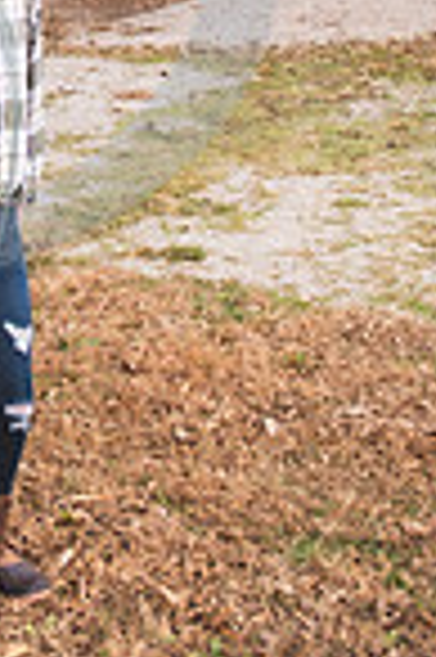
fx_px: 1347
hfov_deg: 16.8
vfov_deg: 23.8
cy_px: -220
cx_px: -198
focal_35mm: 74
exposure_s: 1/160
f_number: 4
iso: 200
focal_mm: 24
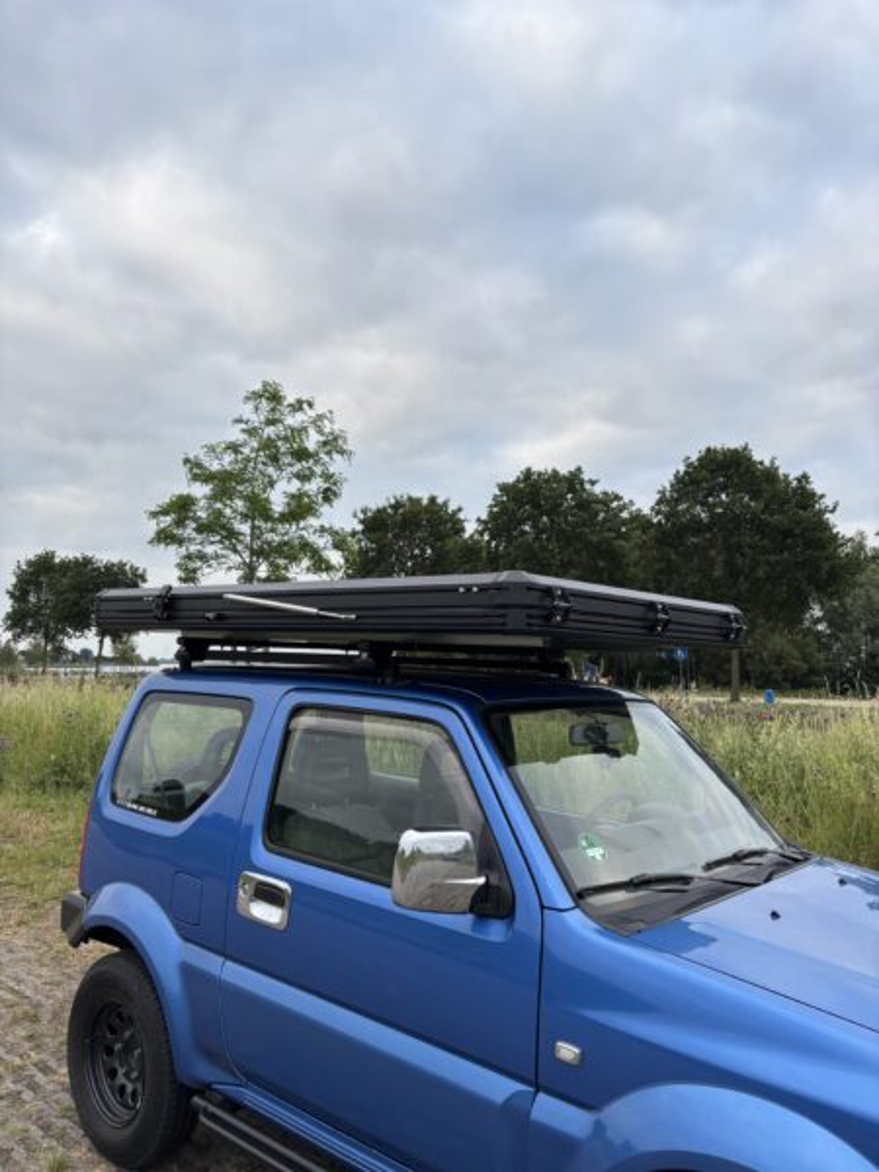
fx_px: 880
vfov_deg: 67.3
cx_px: 440
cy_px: 586
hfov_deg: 53.1
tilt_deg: +4.9
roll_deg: -2.0
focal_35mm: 26
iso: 50
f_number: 1.6
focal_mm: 5.96
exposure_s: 1/428
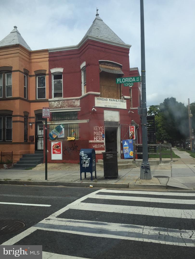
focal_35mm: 29
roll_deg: +0.5
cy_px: 130
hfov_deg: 48.2
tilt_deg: +5.4
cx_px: 98
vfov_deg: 61.7
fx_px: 218
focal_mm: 4.15
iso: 32
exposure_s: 1/1980
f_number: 2.2
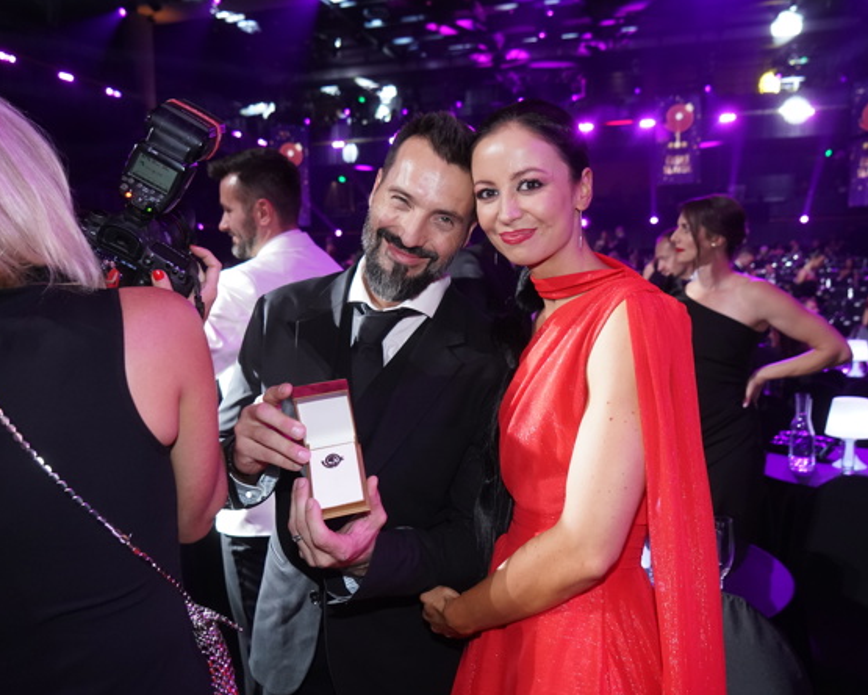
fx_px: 719
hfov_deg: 62.1
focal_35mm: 28
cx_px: 471
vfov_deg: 51.5
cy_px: 357
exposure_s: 1/160
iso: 4000
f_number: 4.5
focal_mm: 24
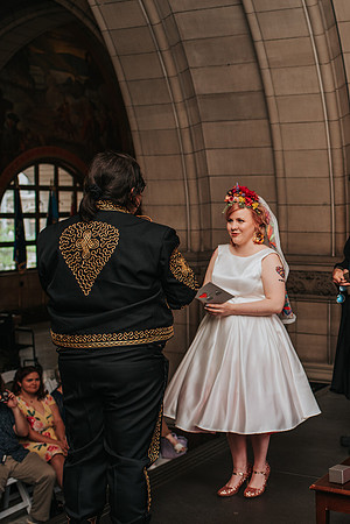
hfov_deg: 24.9
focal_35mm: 52
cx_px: 328
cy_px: 262
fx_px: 765
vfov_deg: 37.9
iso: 1000
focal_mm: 35
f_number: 3.2
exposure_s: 1/200
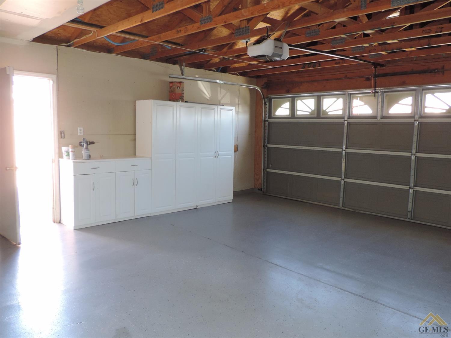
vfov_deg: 49.7
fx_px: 365
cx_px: 226
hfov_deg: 63.5
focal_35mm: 28
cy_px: 169
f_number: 3.1
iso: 320
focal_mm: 4.9
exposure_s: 1/40
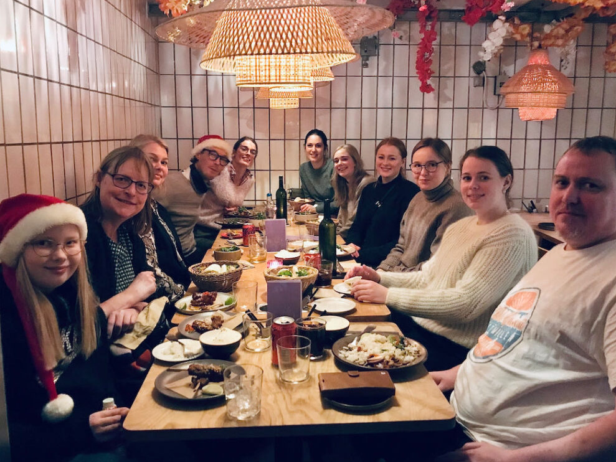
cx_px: 304
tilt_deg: -8.5
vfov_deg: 48.2
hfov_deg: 61.7
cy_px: 224
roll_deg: +2.4
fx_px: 516
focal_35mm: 29
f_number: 1.8
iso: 160
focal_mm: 3.99
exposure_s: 1/4
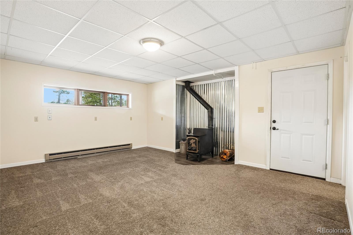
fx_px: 162
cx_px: 176
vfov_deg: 72.0
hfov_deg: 95.0
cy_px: 118
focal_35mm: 16
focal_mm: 11
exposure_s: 1/10
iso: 500
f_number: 8
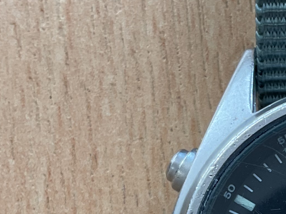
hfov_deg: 16.5
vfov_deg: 12.7
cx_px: 370
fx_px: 934
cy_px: 277
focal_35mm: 113
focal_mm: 3
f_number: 1.8
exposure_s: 1/120
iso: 25
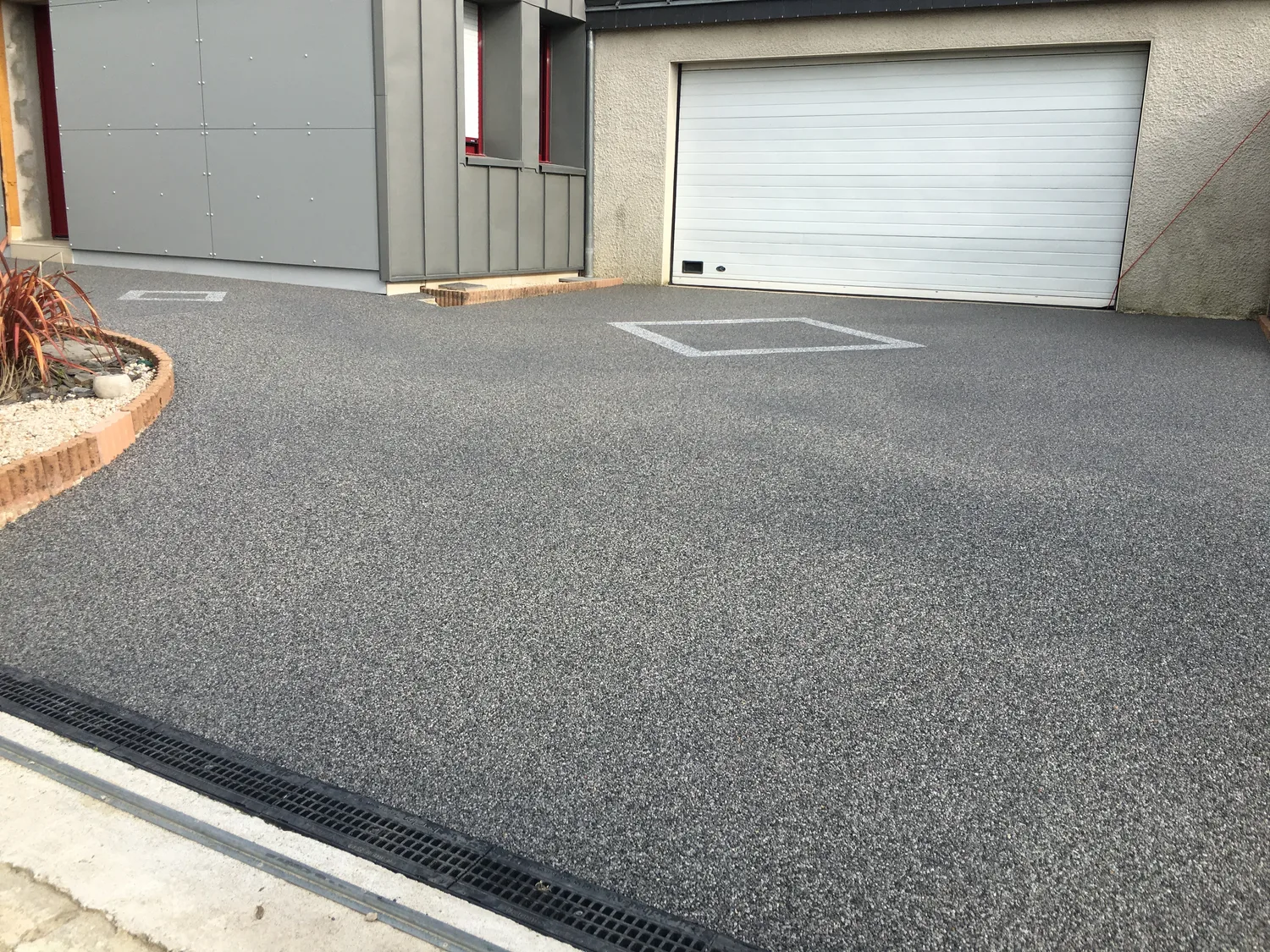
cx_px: 635
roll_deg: -2.2
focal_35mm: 29
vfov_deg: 48.2
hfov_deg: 61.7
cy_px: 476
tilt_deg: -12.2
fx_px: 1064
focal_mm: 4.15
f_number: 2.2
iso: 25
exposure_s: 1/864
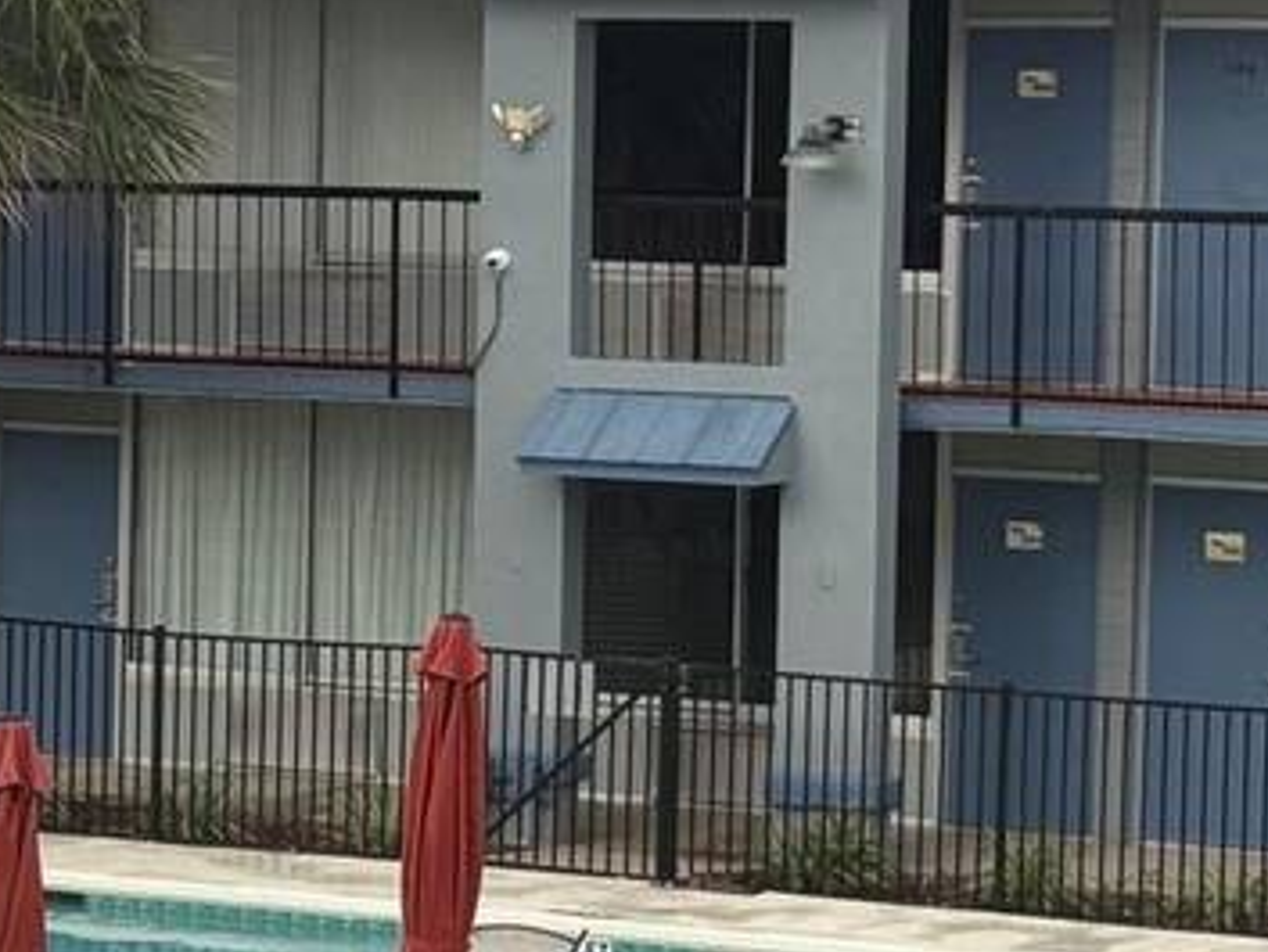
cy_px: 392
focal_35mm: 163
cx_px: 320
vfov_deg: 9.1
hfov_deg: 12.1
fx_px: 5973
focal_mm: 6.76
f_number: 1.78
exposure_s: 1/3610
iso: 64
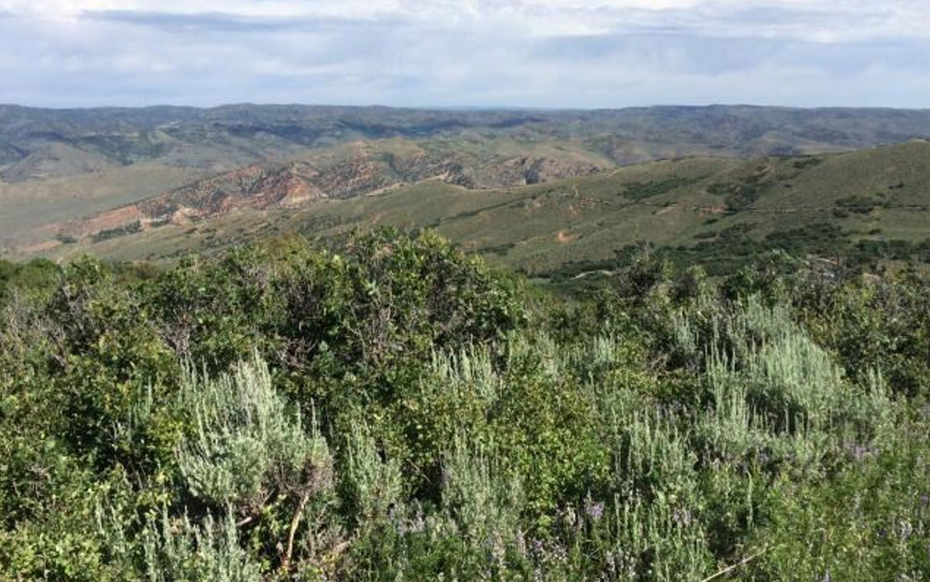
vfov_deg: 40.6
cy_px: 283
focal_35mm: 31
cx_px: 464
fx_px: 786
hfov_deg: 61.2
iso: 32
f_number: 2.2
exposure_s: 1/2564
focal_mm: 4.15
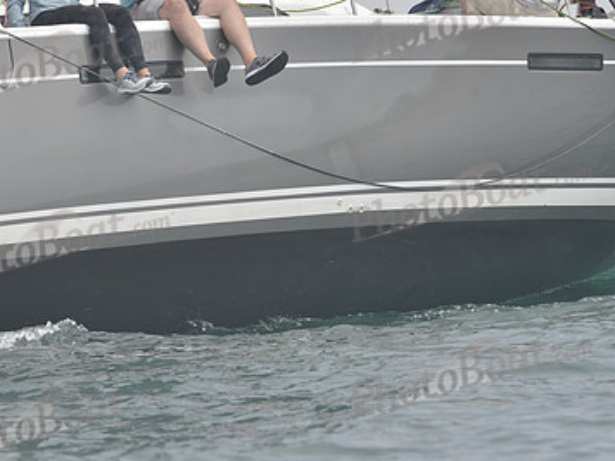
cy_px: 132
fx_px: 5561
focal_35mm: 313
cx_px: 261
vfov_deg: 4.7
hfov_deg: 6.3
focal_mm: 200
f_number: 8
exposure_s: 1/1000
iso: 400
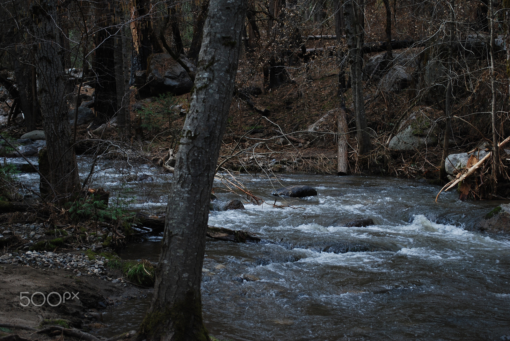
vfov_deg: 22.7
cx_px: 255
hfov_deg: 33.4
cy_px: 170
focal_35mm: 60
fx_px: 851
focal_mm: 40
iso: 100
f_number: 5.3
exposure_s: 1/80
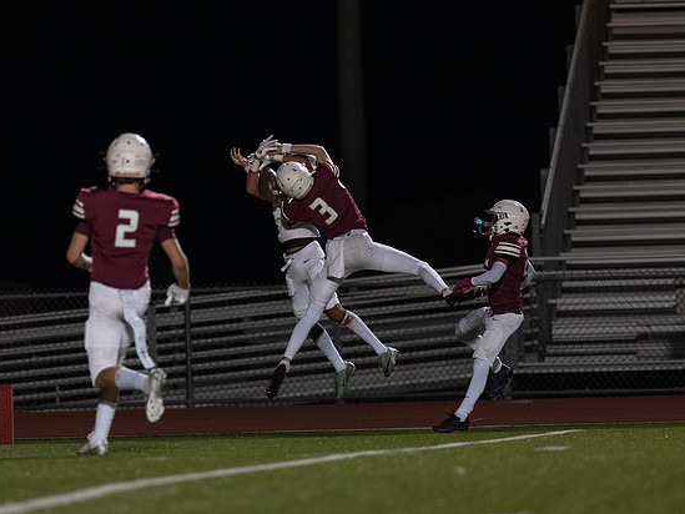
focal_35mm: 358
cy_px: 262
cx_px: 282
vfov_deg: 4.2
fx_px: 7086
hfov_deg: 5.5
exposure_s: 1/1000
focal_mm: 200
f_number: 2.8
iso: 1600
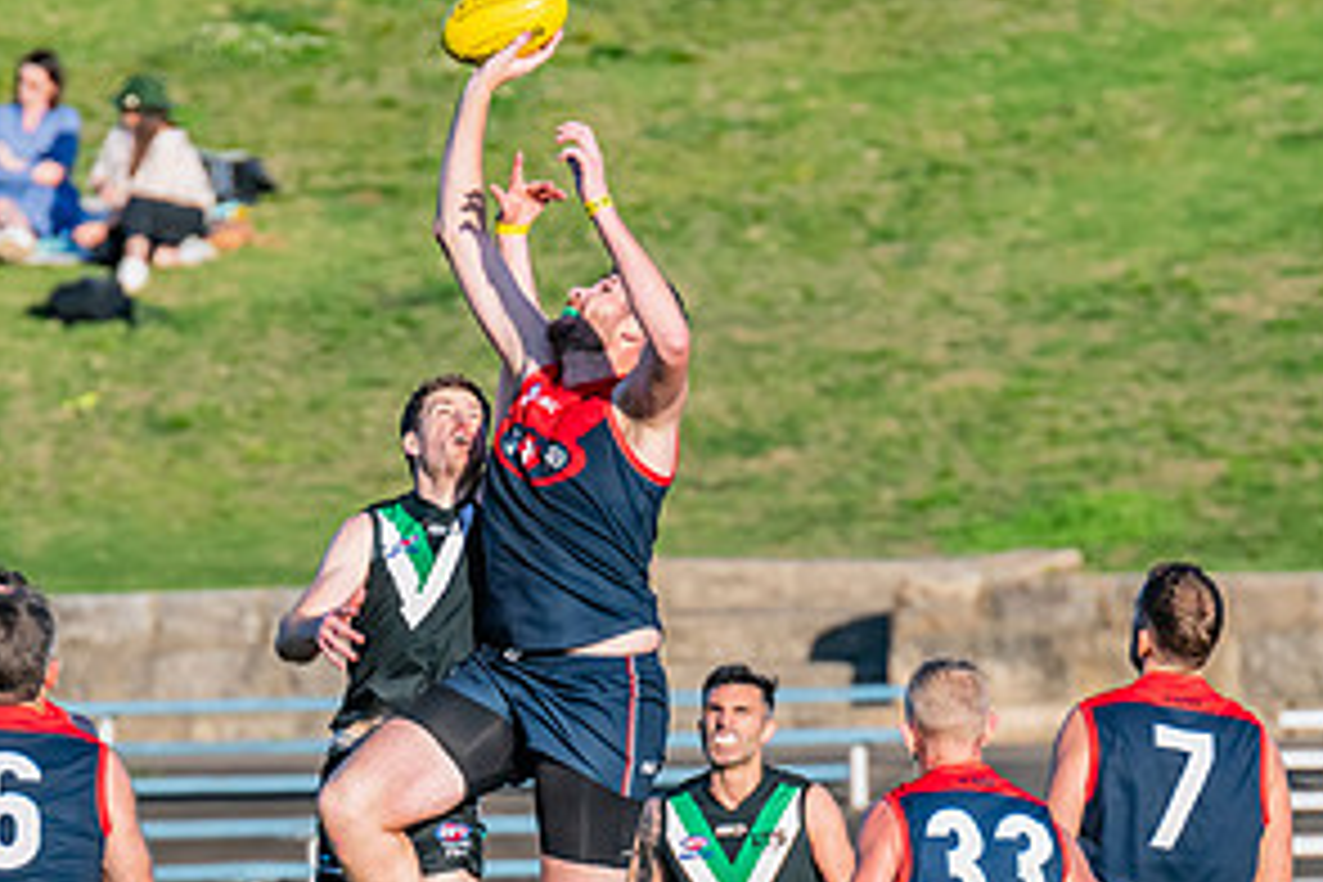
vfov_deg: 1.5
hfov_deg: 2.3
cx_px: 510
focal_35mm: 893
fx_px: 32815
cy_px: 777
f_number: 8
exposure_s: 1/1600
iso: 800
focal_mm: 420
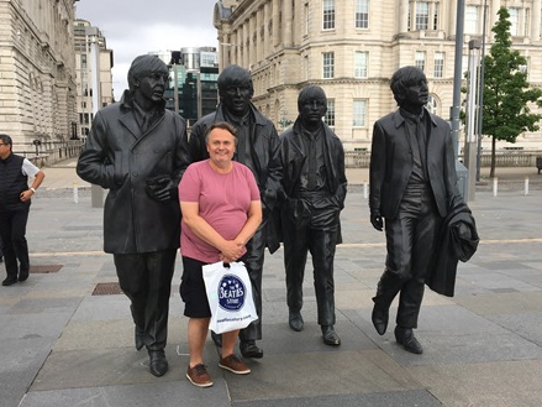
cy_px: 214
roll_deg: -0.5
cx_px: 281
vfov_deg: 35.9
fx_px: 626
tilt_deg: -6.4
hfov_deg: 46.8
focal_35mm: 40
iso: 25
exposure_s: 1/289
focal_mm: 4.15
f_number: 2.2
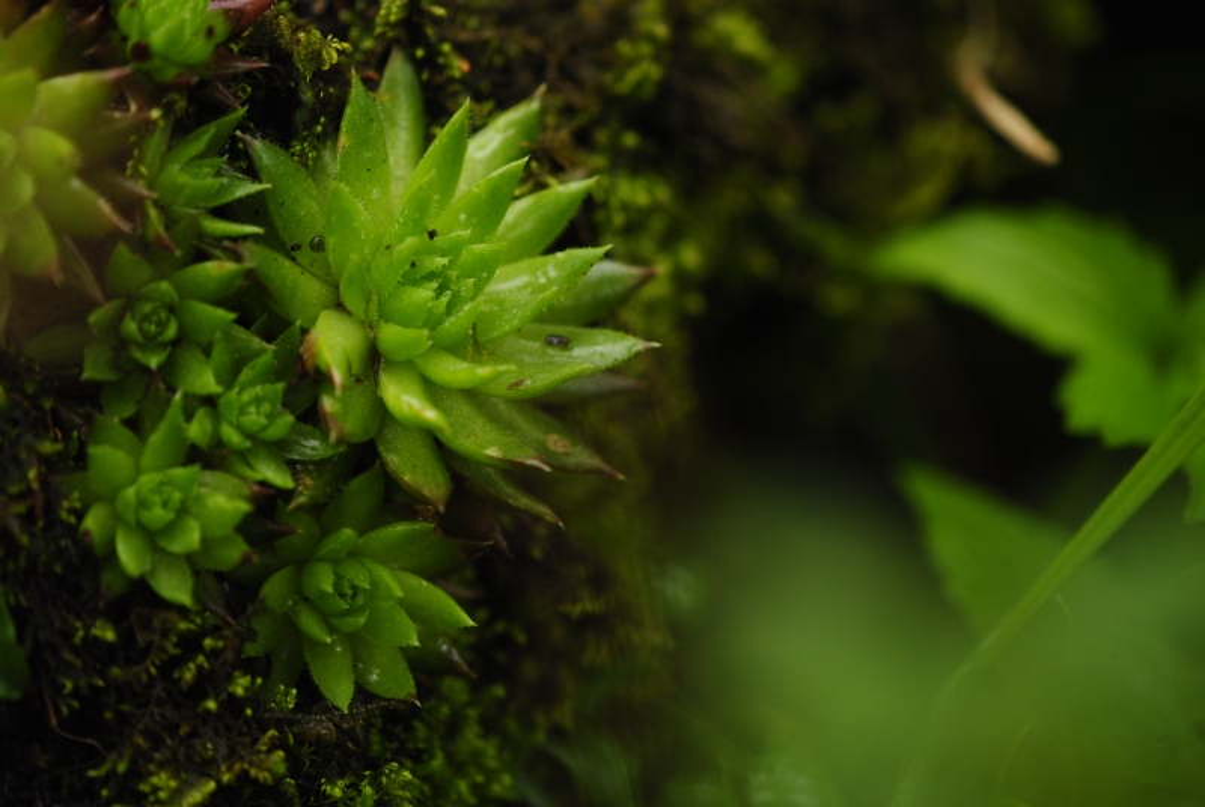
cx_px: 602
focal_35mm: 128
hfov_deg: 16.0
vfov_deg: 10.8
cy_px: 404
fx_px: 4274
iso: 400
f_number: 4
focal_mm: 85
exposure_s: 1/125
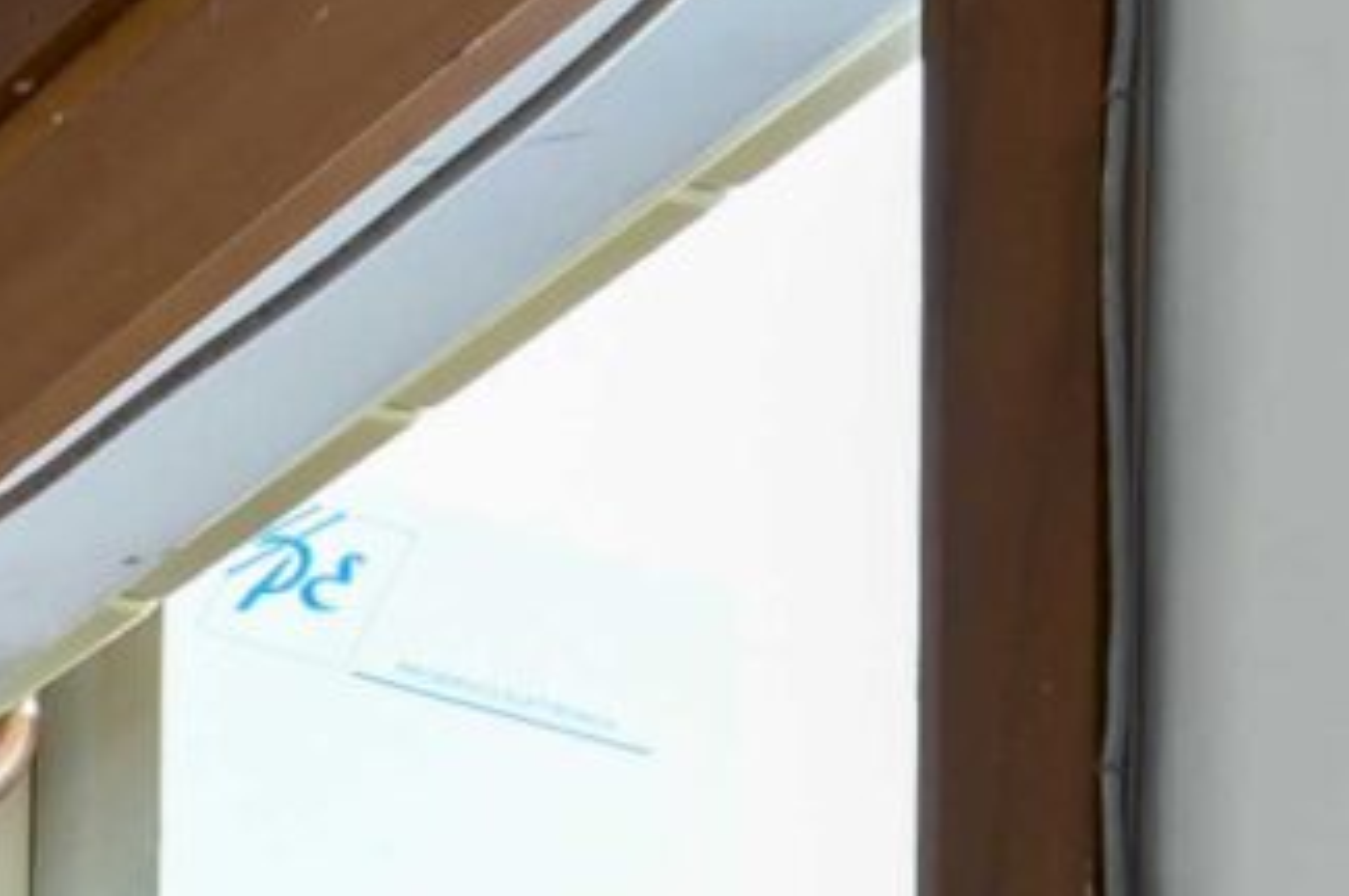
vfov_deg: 7.4
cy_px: 3372
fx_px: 5316
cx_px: -502
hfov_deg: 13.8
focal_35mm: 142
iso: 64
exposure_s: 6
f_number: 8
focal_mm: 12
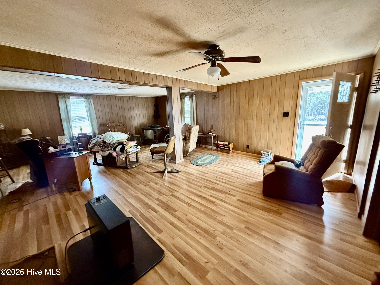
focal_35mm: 14
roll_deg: +1.9
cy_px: 142
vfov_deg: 85.7
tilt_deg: -11.3
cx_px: 190
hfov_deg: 102.1
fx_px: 154
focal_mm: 2.22
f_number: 2.2
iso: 1000
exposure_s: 1/60
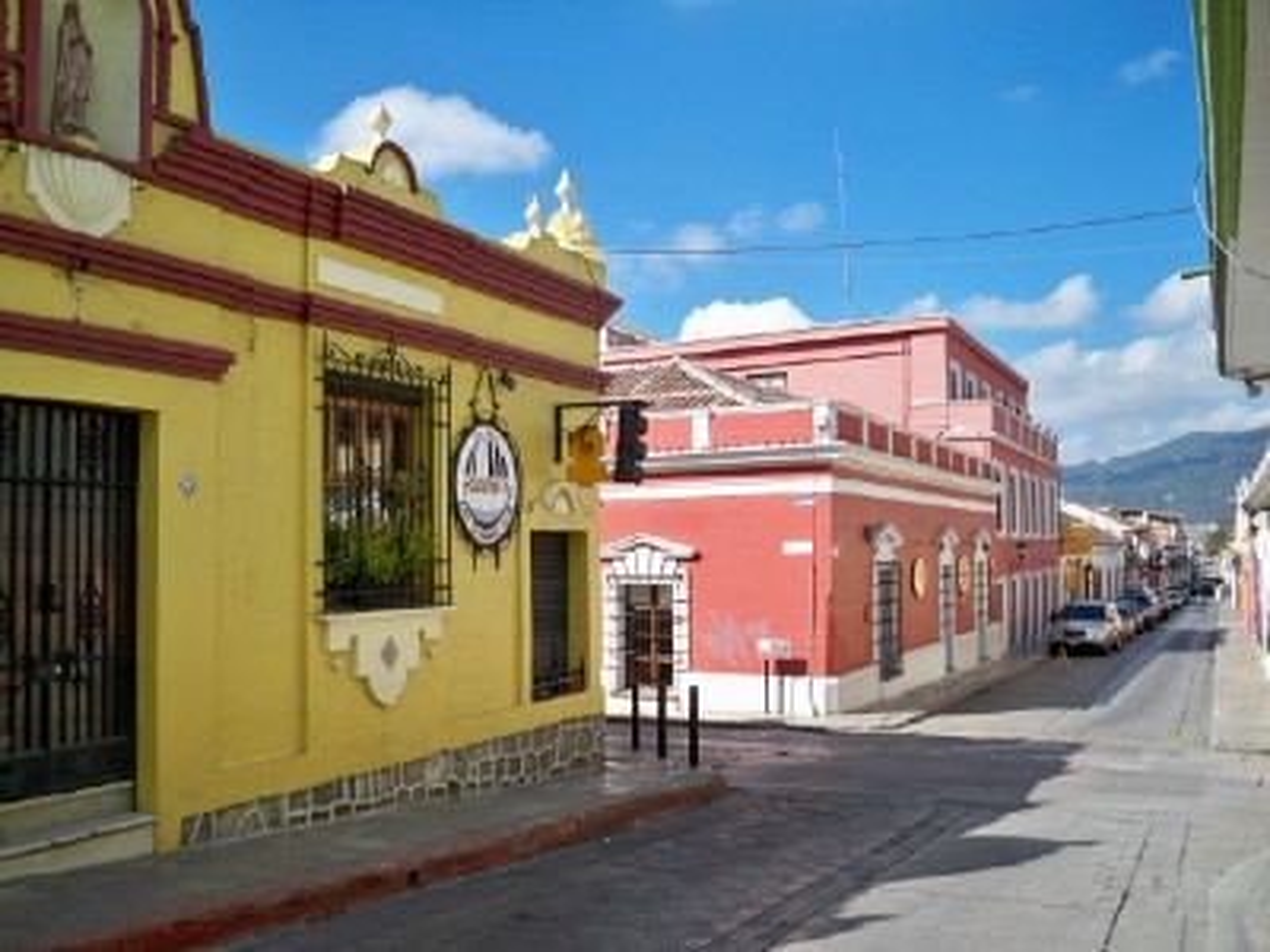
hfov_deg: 52.6
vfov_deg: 40.7
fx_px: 1284
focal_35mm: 35
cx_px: 635
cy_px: 476
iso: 64
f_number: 3.1
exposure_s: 1/640
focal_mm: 6.3
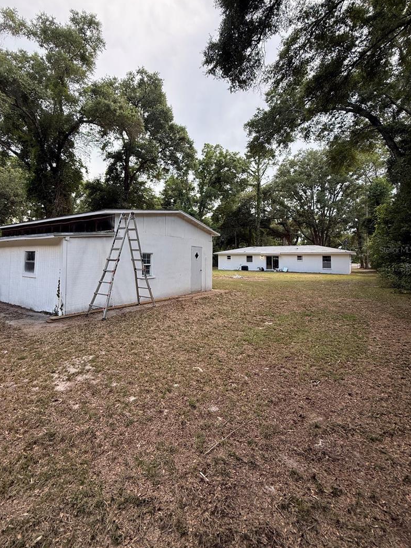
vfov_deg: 94.2
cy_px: 249
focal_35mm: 16
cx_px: 182
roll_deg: -0.8
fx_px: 253
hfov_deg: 77.8
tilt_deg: +3.9
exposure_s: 1/120
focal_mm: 2.22
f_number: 2.2
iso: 64
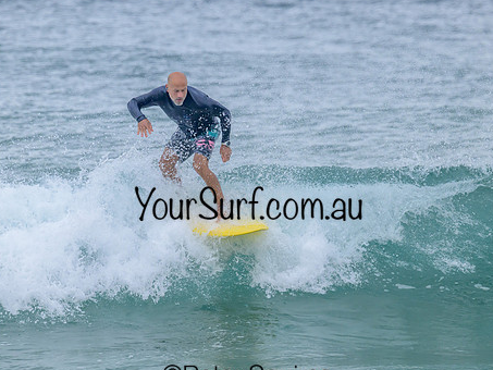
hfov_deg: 2.9
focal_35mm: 693
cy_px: 194
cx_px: 247
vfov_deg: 2.1
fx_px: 9872
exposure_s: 1/2000
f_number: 11
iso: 1100
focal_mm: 550
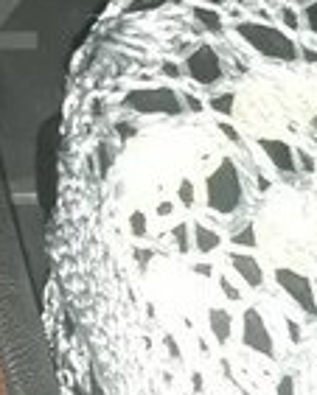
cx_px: -250
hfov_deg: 11.6
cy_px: 7
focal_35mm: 123
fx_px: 1441
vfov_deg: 15.4
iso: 200
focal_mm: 3.6
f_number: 1.9
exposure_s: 1/25
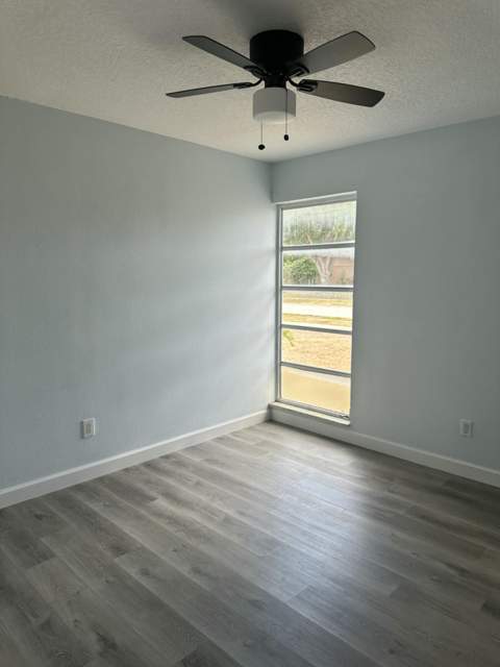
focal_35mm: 24
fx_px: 462
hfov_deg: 56.8
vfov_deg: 71.6
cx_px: 250
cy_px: 334
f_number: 1.78
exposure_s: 1/187
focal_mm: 6.86
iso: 64
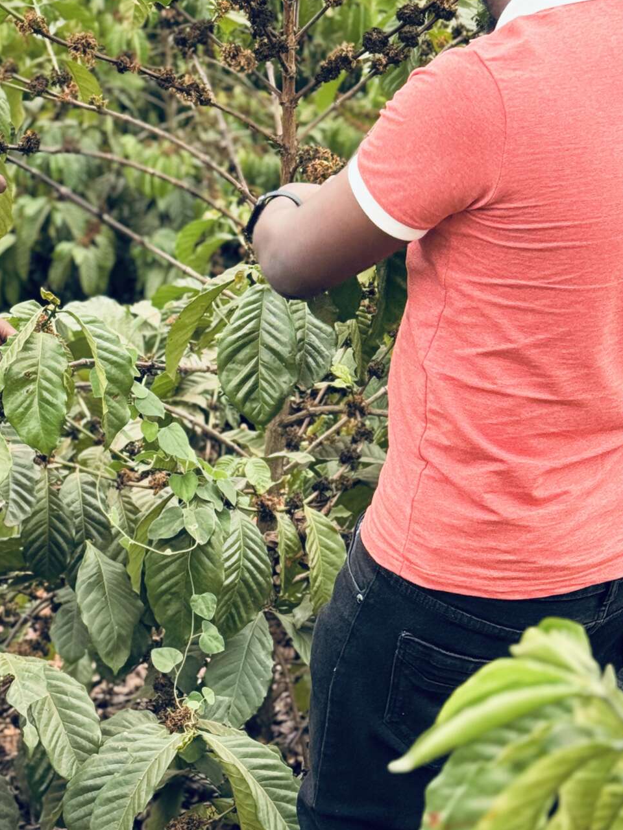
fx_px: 2304
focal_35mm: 96
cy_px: 385
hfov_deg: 15.3
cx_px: 103
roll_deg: +0.8
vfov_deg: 20.4
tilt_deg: -25.7
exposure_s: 1/136
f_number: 1.78
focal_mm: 6.76
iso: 64
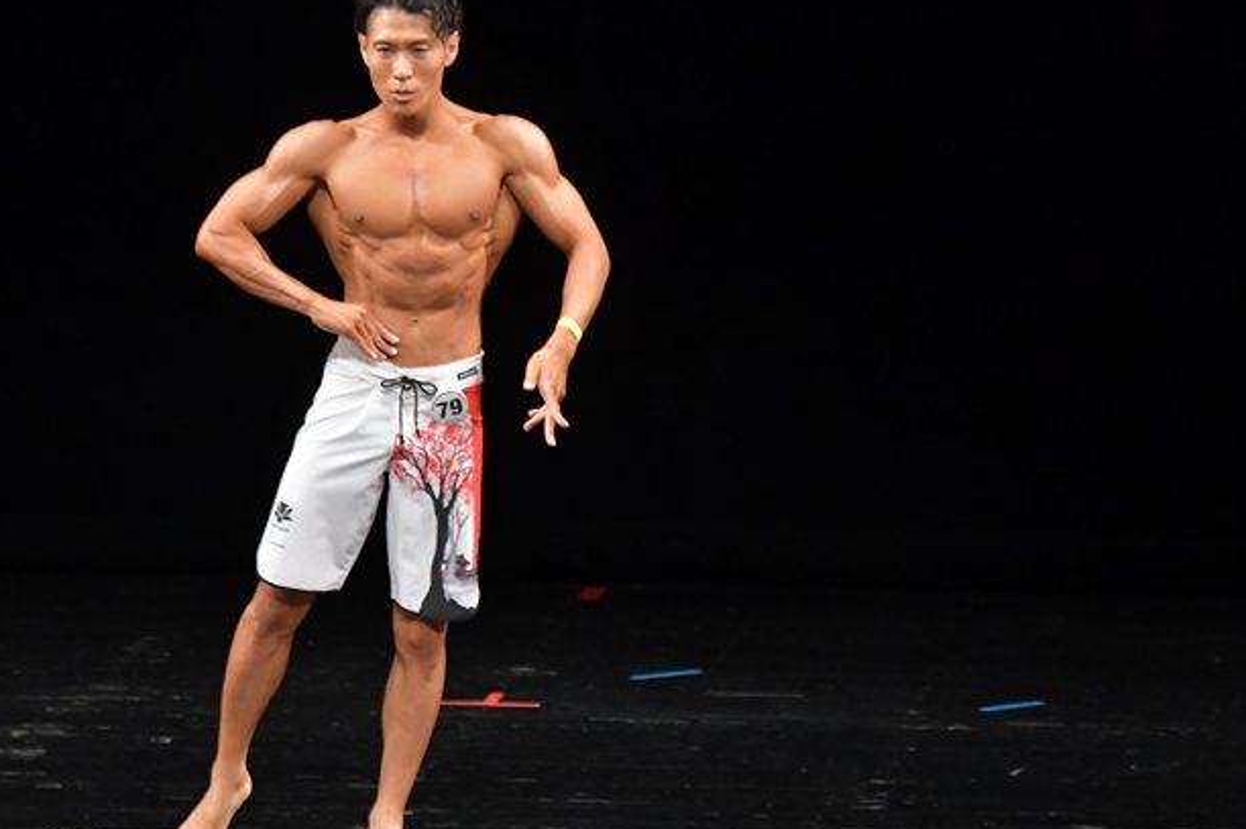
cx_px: 490
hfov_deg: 5.7
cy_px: 387
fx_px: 12484
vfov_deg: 3.8
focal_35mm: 361
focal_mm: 190
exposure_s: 1/400
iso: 3200
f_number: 5.6
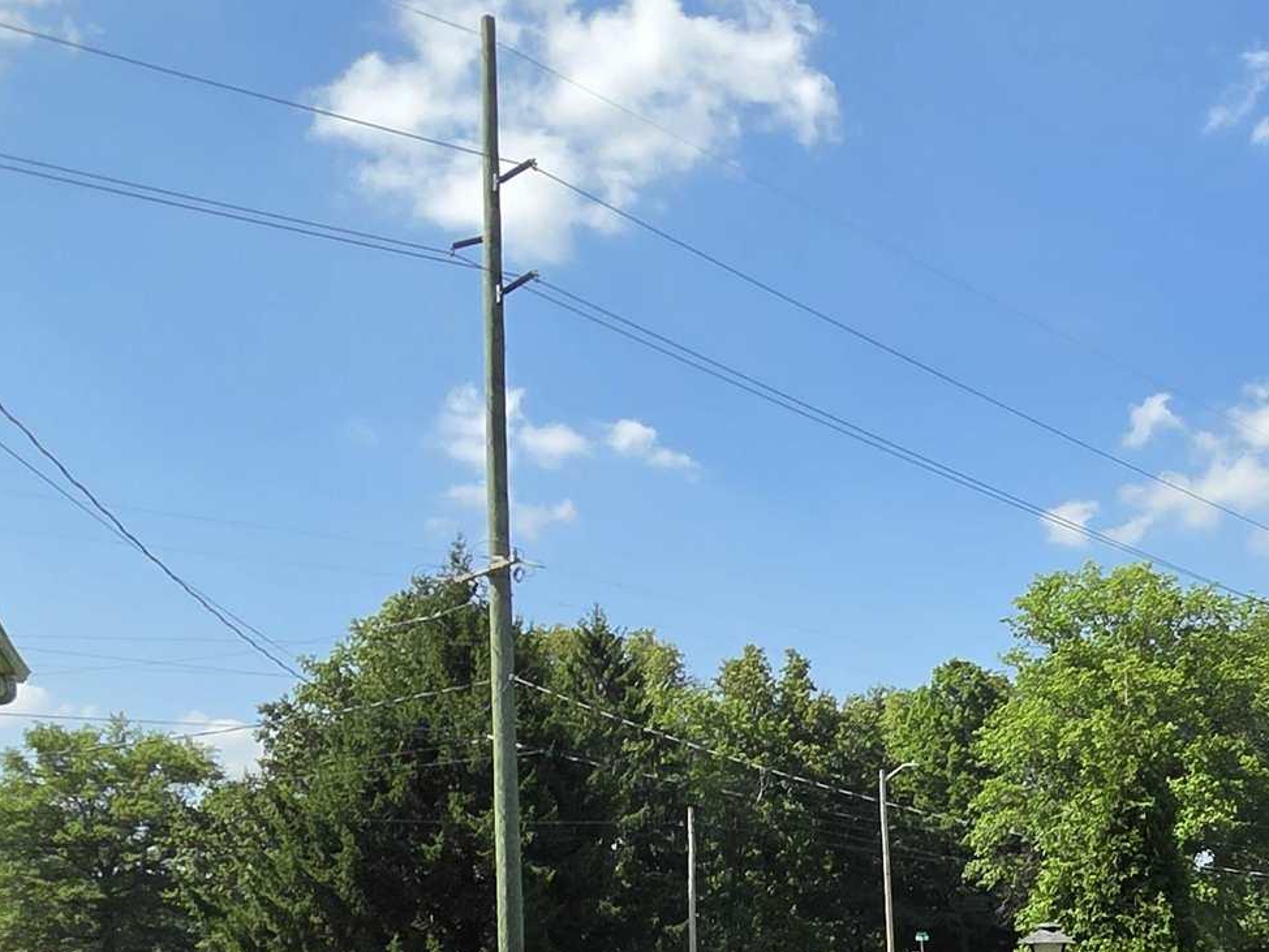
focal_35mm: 41
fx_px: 1503
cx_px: 1309
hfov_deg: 39.5
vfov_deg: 32.3
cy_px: 959
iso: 100
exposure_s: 1/2969
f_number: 2.2
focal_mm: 2.2
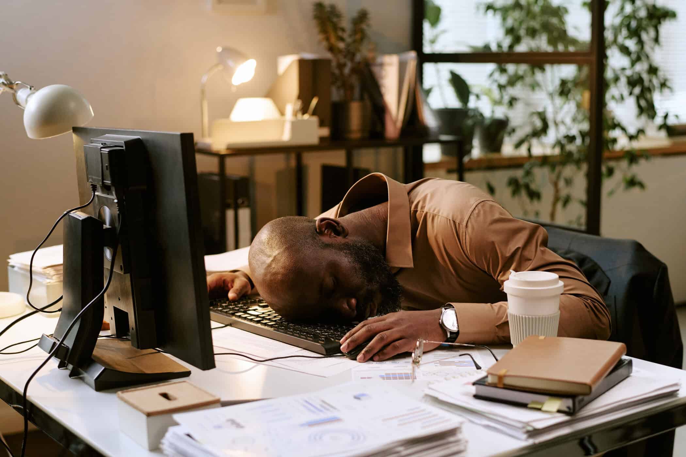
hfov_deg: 34.5
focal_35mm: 58
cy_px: 228
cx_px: 343
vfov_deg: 23.4
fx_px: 1105
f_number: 2.8
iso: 1250
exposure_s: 1/160
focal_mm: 58
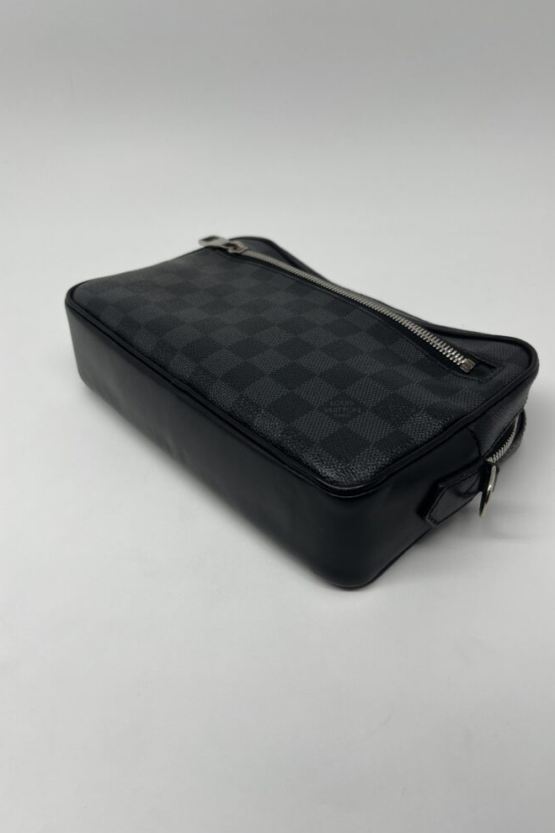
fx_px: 648
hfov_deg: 46.3
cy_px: 405
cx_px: 306
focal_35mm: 28
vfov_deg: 65.5
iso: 40
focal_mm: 5.7
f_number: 1.5
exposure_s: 1/180
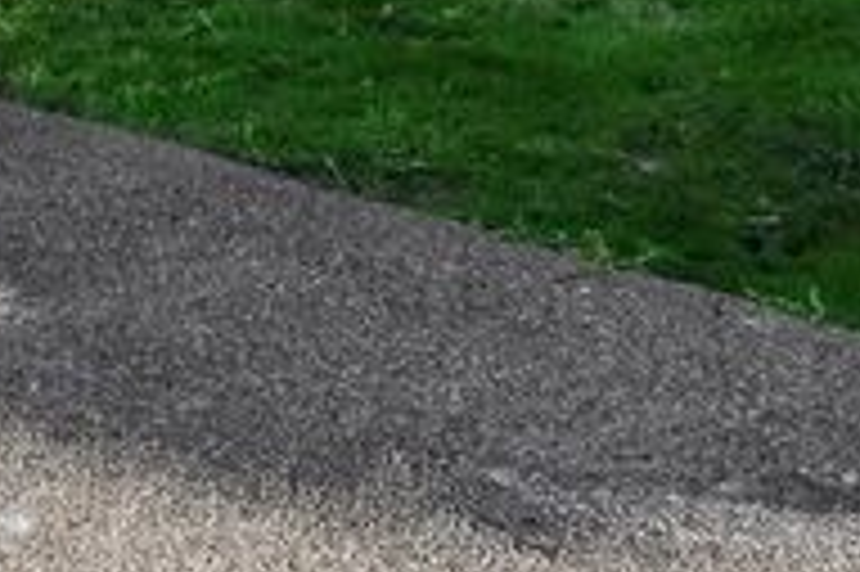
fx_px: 2172
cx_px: -432
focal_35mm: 91
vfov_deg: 11.6
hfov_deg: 19.5
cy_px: -910
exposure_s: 1/15
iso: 400
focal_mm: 17
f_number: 7.1
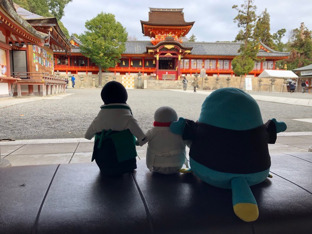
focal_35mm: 28
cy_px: 117
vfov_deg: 49.7
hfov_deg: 63.4
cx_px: 156
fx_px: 252
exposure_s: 1/281
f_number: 1.8
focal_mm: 3.99
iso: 20
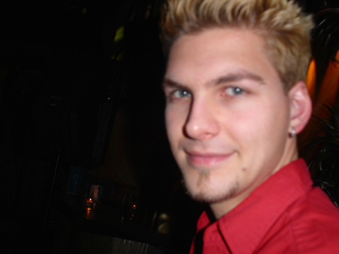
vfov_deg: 37.7
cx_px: 170
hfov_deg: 49.0
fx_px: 372
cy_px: 127
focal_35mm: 38
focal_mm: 7.8
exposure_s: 1/30
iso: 100
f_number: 2.8
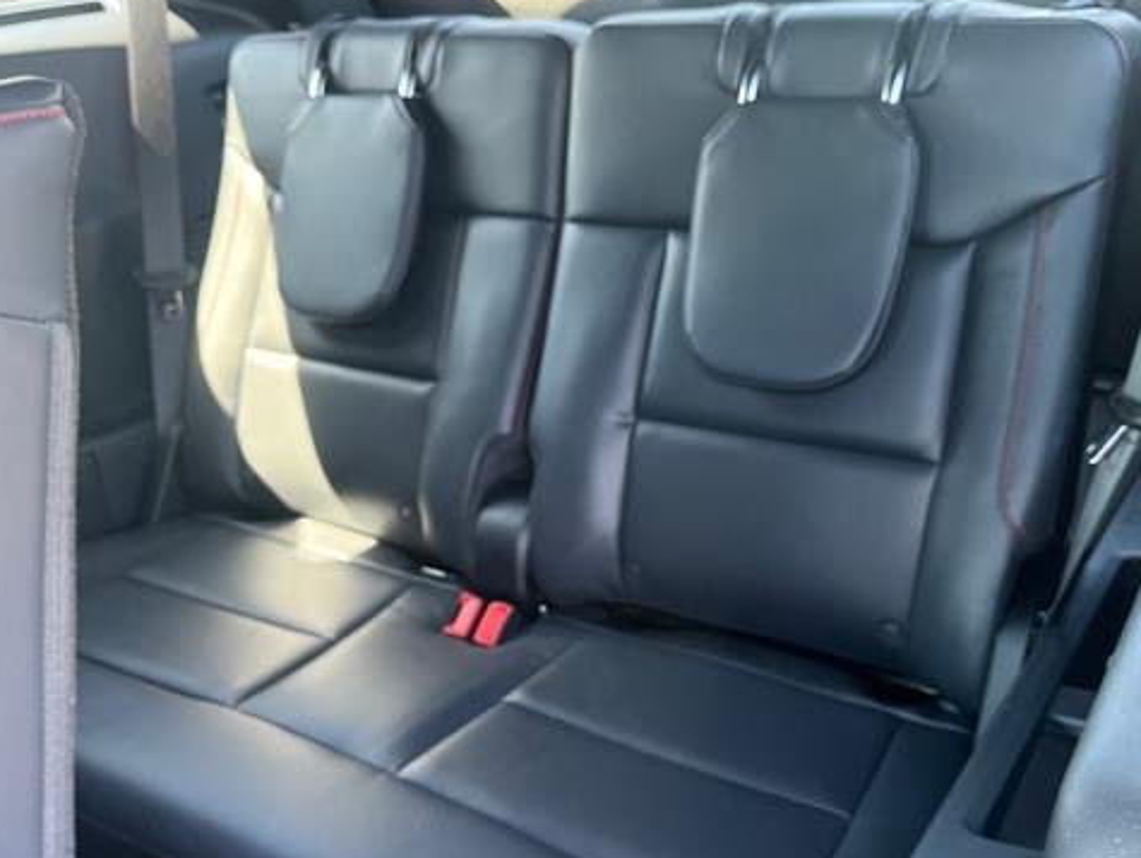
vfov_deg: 40.7
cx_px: 603
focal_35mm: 35
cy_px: 483
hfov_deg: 52.6
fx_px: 1155
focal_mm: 5.1
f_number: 1.6
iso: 400
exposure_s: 1/50
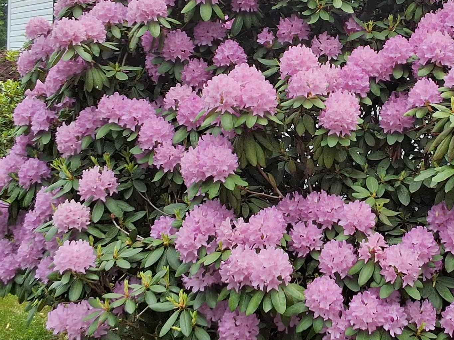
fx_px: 826
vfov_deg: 23.2
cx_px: 357
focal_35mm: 63
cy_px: 127
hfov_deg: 30.1
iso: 32
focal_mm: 2.91
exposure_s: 1/1098
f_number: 1.9
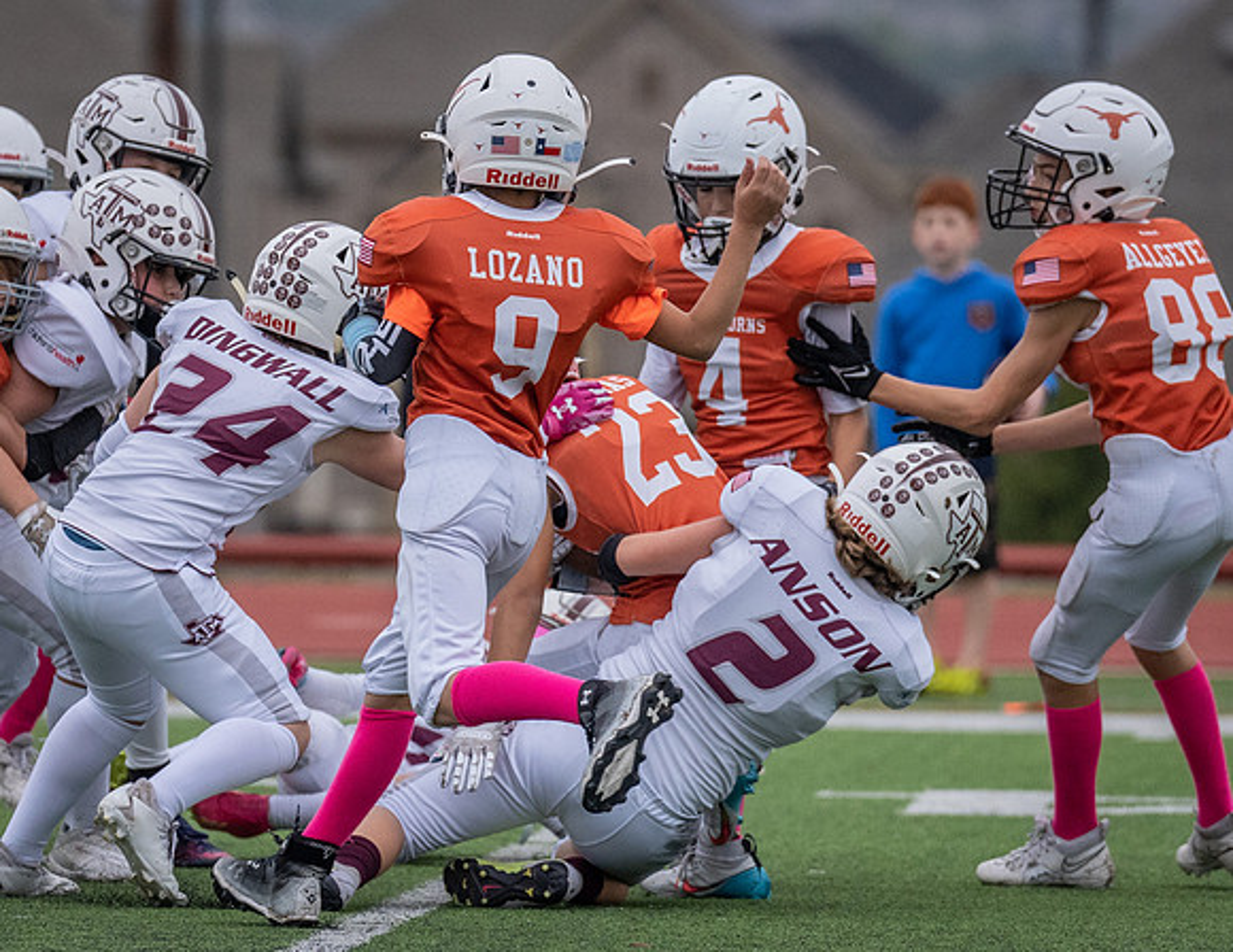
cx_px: 412
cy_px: 430
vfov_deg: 2.8
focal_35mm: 546
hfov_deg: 3.6
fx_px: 19651
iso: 1000
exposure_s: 1/1250
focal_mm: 200
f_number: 2.8
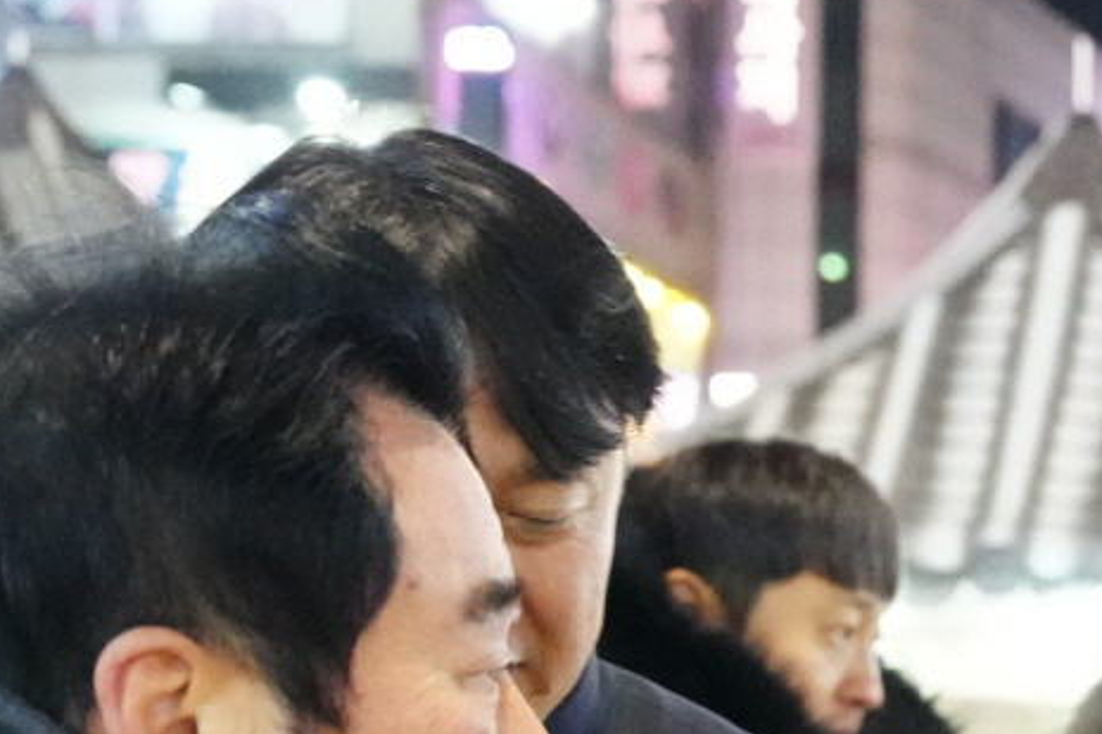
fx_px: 3917
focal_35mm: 128
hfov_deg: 15.1
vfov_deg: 10.3
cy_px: 1164
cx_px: 1518
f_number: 3.2
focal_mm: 33
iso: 16000
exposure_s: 1/160
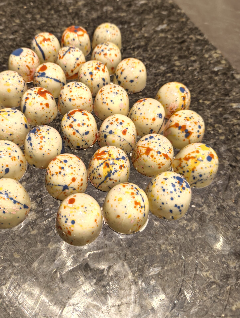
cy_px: 124
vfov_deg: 56.2
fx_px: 295
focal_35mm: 32
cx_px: 91
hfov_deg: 43.9
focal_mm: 5.56
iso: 875
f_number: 1.87
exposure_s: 1/50
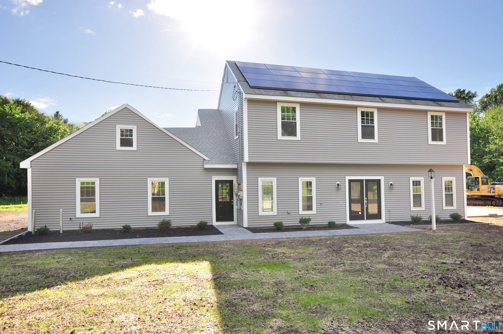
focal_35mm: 24
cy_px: 167
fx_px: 335
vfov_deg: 53.0
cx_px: 252
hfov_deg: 73.8
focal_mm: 16
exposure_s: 1/320
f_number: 8
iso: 500
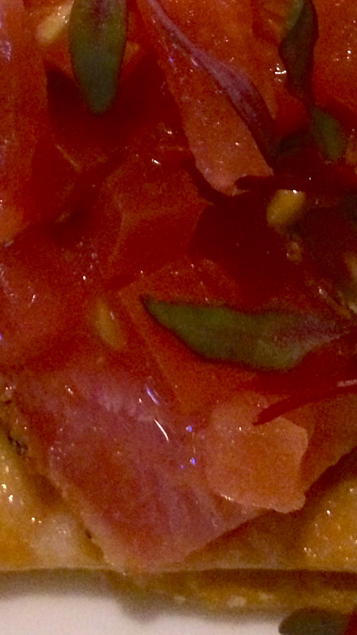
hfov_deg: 15.0
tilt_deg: -52.2
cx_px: 82
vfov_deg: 25.7
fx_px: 1346
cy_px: 64
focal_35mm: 80
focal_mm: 4.15
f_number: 2.2
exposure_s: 1/15
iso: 400
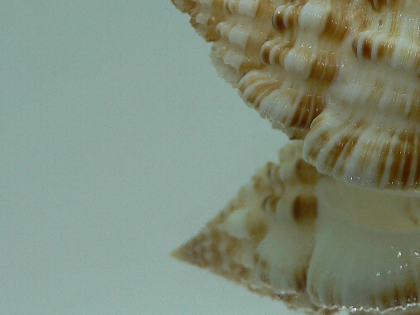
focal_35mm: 73
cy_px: 59
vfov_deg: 19.9
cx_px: 360
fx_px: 886
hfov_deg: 26.0
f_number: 2.8
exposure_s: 1/60
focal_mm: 4.6
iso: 80
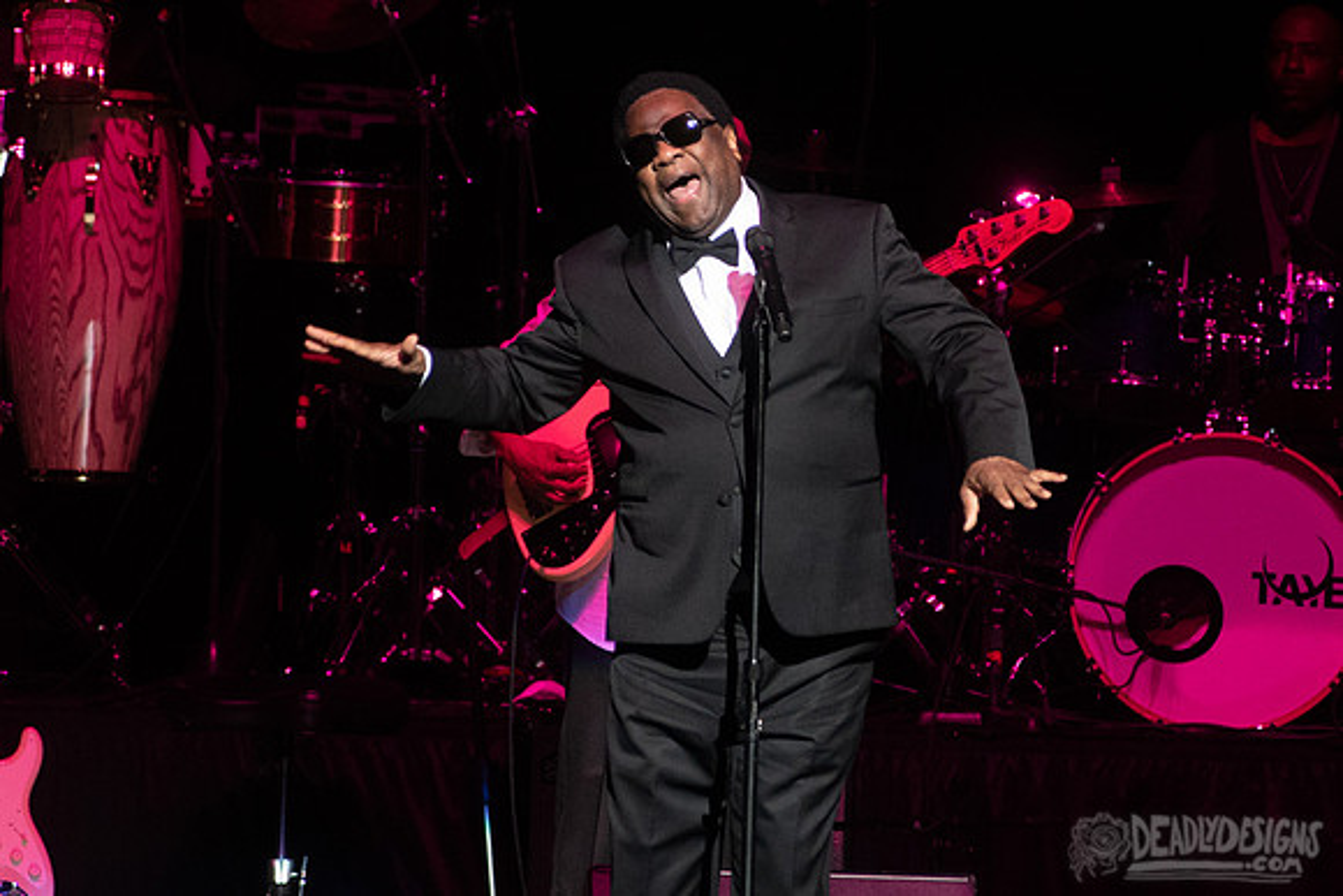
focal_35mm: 409
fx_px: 15256
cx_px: 852
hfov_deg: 5.0
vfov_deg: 3.4
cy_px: 265
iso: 3200
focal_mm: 200
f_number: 4
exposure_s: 1/400
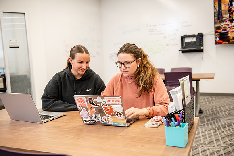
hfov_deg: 53.1
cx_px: 117
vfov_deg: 36.9
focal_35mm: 36
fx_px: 234
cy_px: 78
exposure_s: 1/200
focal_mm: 36
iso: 1250
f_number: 3.2
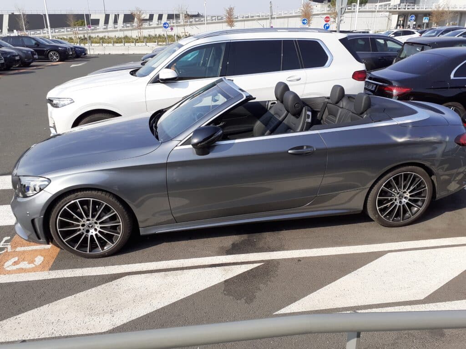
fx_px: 363
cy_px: 174
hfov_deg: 65.3
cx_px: 233
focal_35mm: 27
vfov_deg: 51.4
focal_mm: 3.6
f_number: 1.9
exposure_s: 1/1376
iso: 40
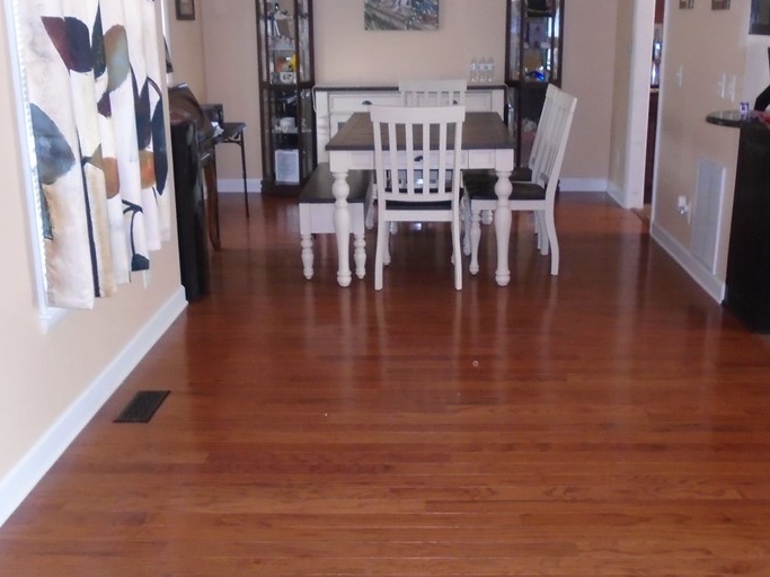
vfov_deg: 36.8
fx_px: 867
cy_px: 261
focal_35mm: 39
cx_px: 409
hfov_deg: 47.8
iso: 400
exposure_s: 1/30
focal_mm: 4.6
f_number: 3.2
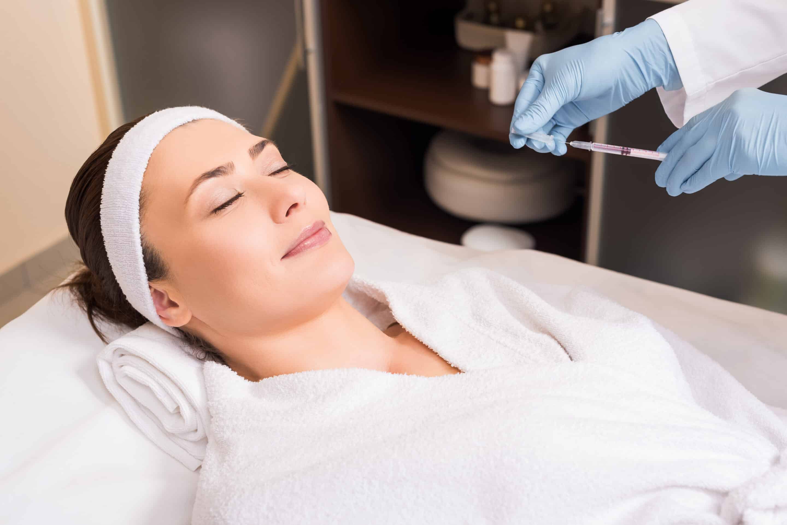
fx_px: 1093
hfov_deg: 39.6
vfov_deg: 27.0
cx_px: 394
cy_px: 262
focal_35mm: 50
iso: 80
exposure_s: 1/160
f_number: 5
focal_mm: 50
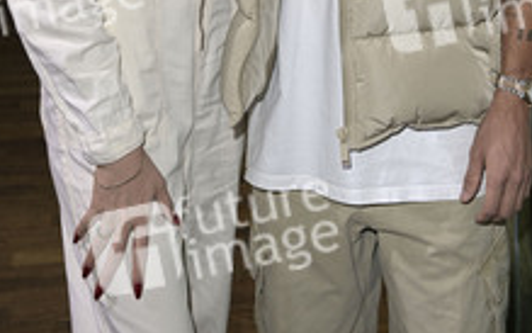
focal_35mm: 78
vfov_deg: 15.7
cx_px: 284
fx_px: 1131
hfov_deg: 26.5
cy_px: -126
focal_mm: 42
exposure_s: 1/160
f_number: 5.6
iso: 640
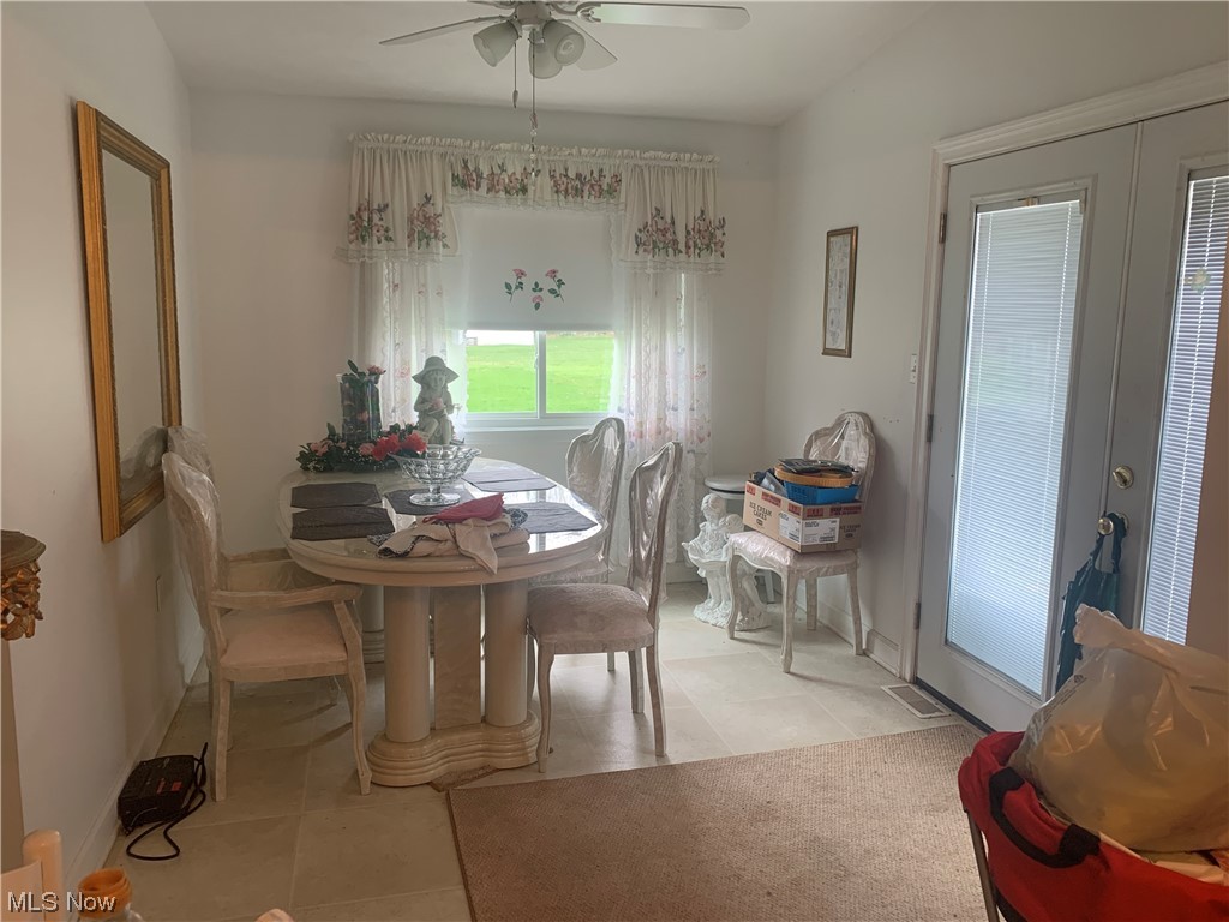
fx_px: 923
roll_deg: -0.6
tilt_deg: -8.2
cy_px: 461
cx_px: 614
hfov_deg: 67.3
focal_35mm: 26
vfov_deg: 53.1
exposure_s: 1/60
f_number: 1.8
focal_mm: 4.25
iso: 64
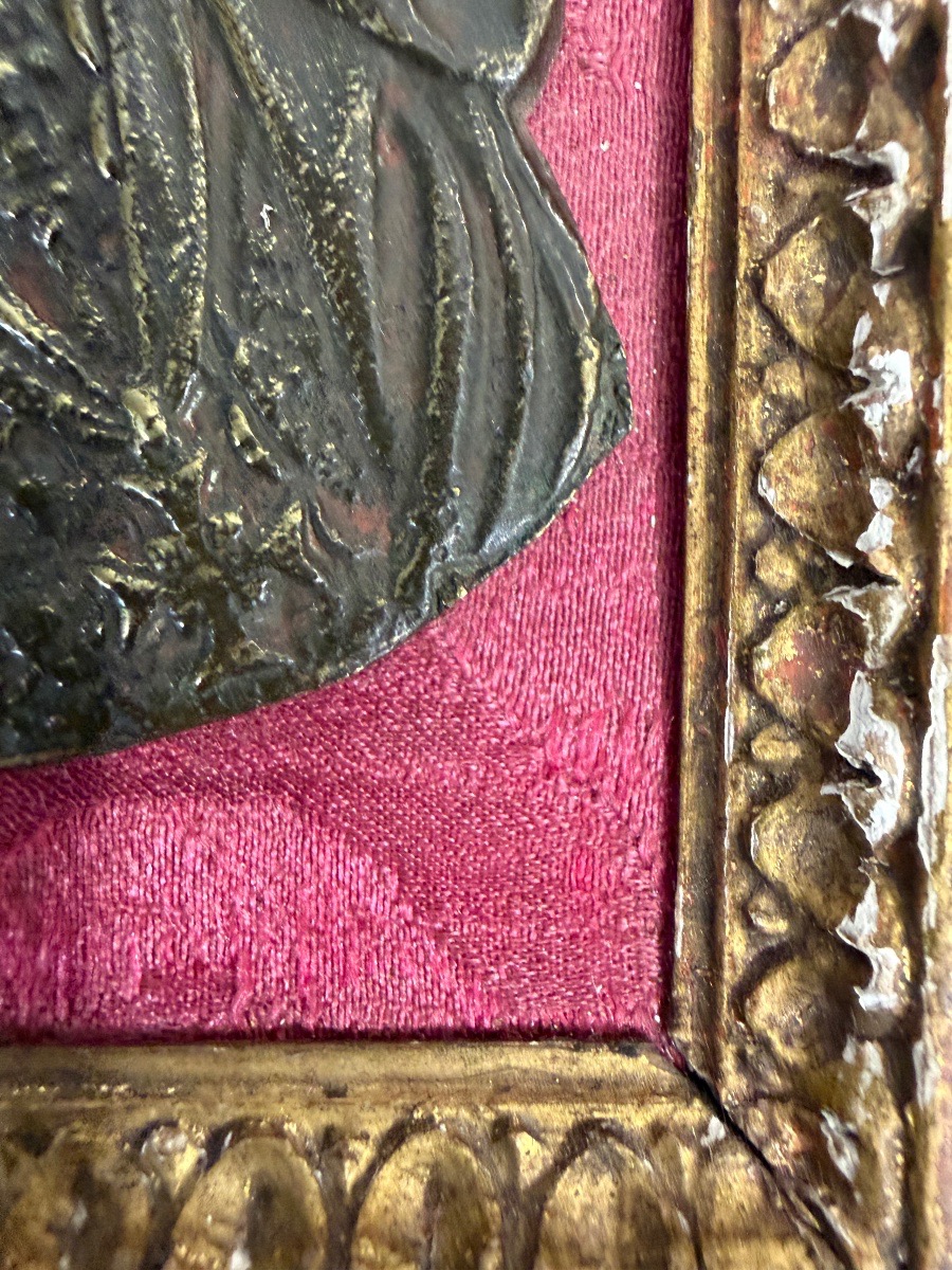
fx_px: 953
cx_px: 476
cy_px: 635
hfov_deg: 53.1
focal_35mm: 26
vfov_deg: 67.3
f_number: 2.2
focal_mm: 2.22
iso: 640
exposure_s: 1/50
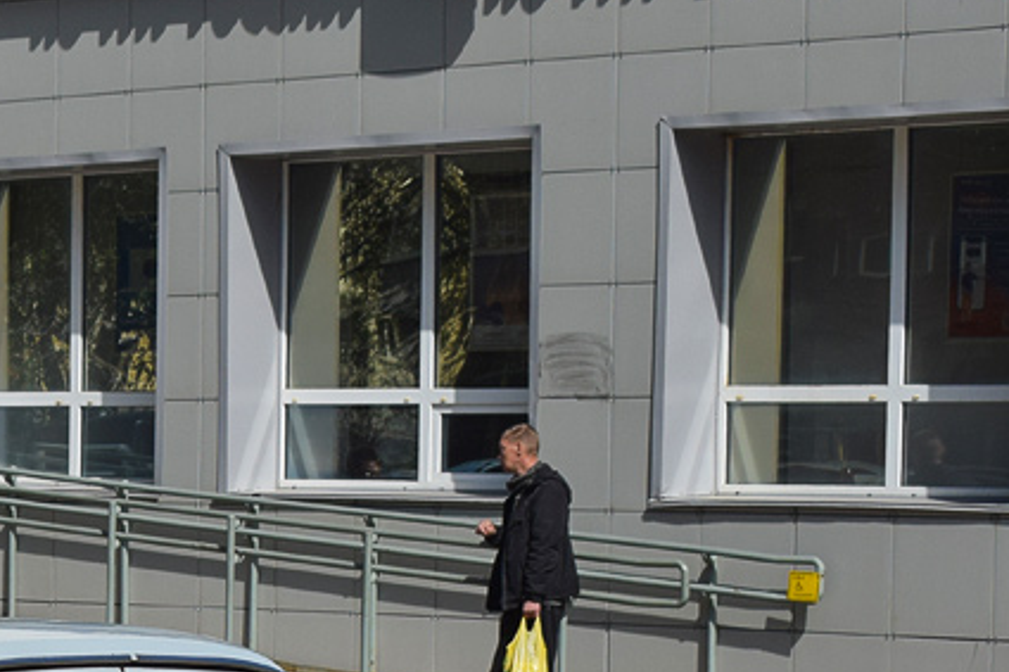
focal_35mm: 144
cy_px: 857
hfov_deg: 13.6
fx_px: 4034
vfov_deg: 9.4
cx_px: -373
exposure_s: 1/1250
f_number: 7.1
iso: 200
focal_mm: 34
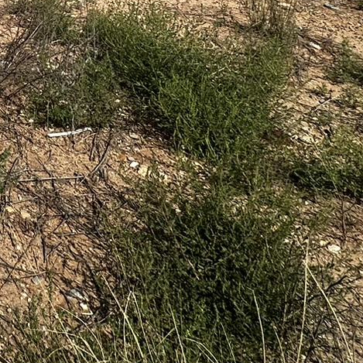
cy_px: -183
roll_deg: -0.2
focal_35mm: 54
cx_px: -173
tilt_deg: -0.2
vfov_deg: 24.5
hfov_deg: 24.8
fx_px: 641
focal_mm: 2.22
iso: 50
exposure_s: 1/3125
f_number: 2.2
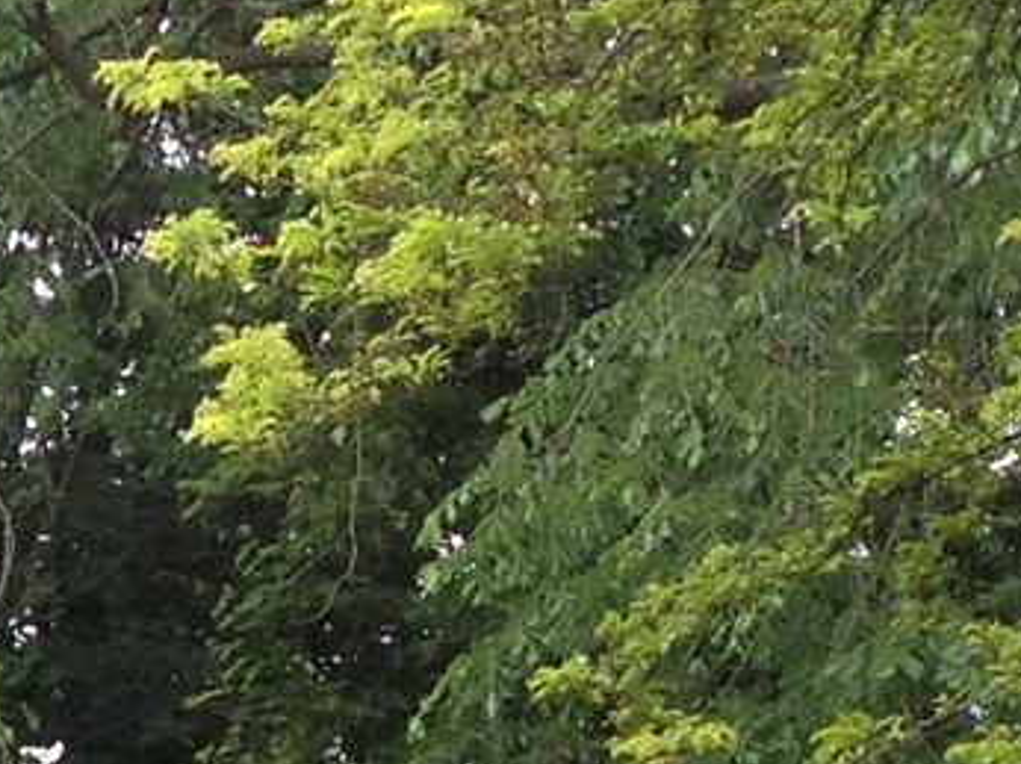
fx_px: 7457
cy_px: 2043
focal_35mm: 253
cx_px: 9
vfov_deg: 5.6
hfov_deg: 7.8
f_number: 2.4
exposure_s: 1/272
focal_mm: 4.28
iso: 64
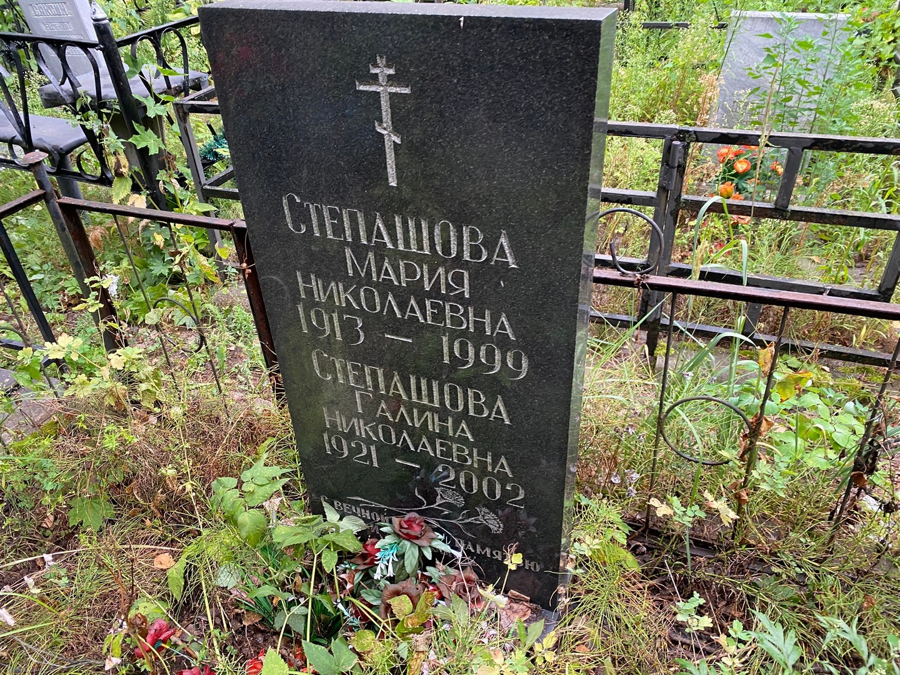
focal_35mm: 26
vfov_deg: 53.1
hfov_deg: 67.3
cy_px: 338
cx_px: 450
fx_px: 676
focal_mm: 4.25
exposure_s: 1/73
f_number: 1.8
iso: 125
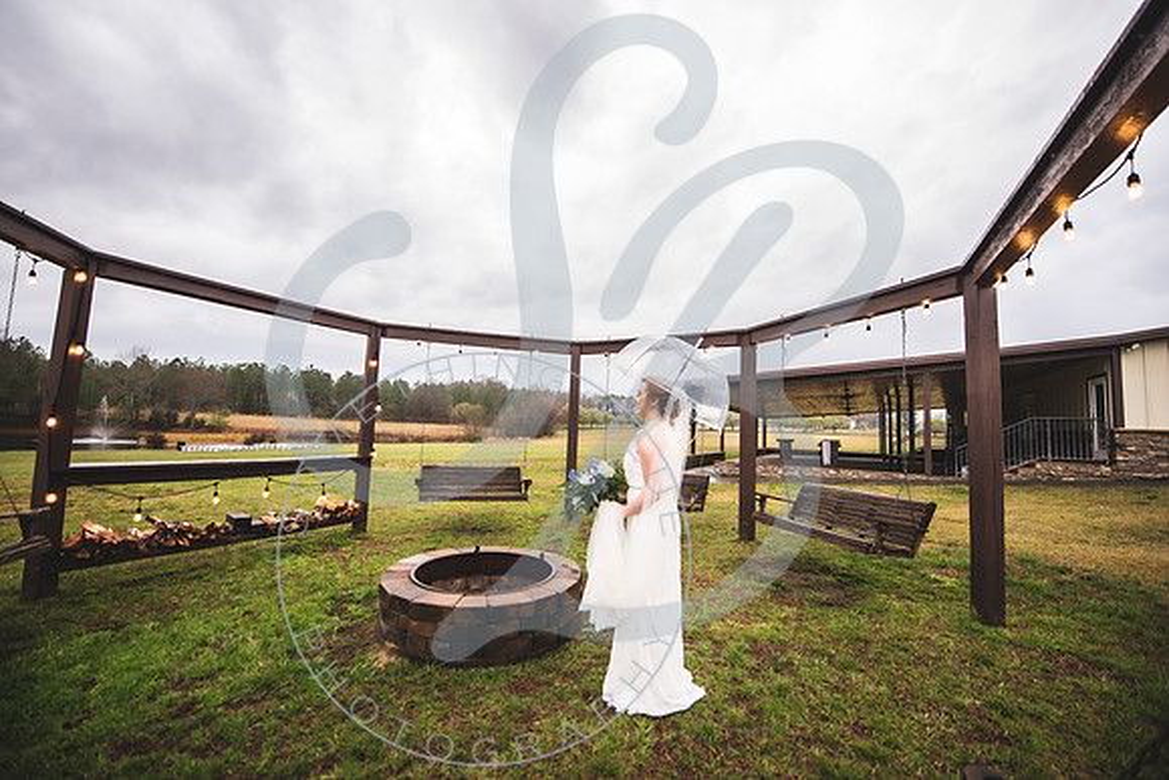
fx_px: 456
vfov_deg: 81.1
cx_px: 585
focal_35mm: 14
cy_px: 390
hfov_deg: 104.1
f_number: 2.8
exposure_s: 1/250
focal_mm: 14
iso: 100
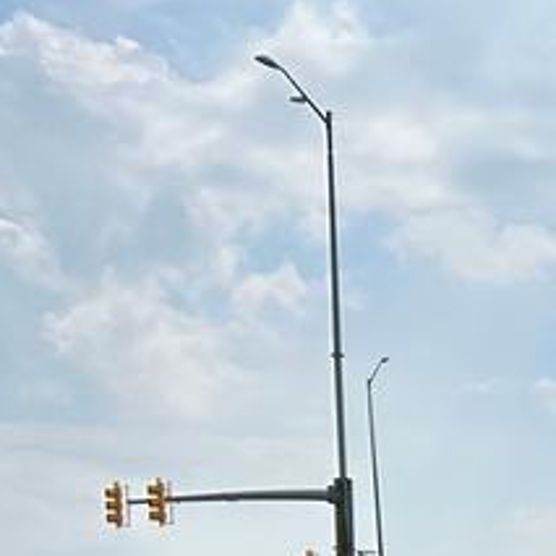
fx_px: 2508
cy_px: 1167
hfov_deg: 11.2
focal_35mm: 138
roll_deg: -1.0
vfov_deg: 11.3
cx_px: 1203
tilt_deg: -8.4
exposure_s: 1/5076
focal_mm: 5.7
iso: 50
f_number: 1.5
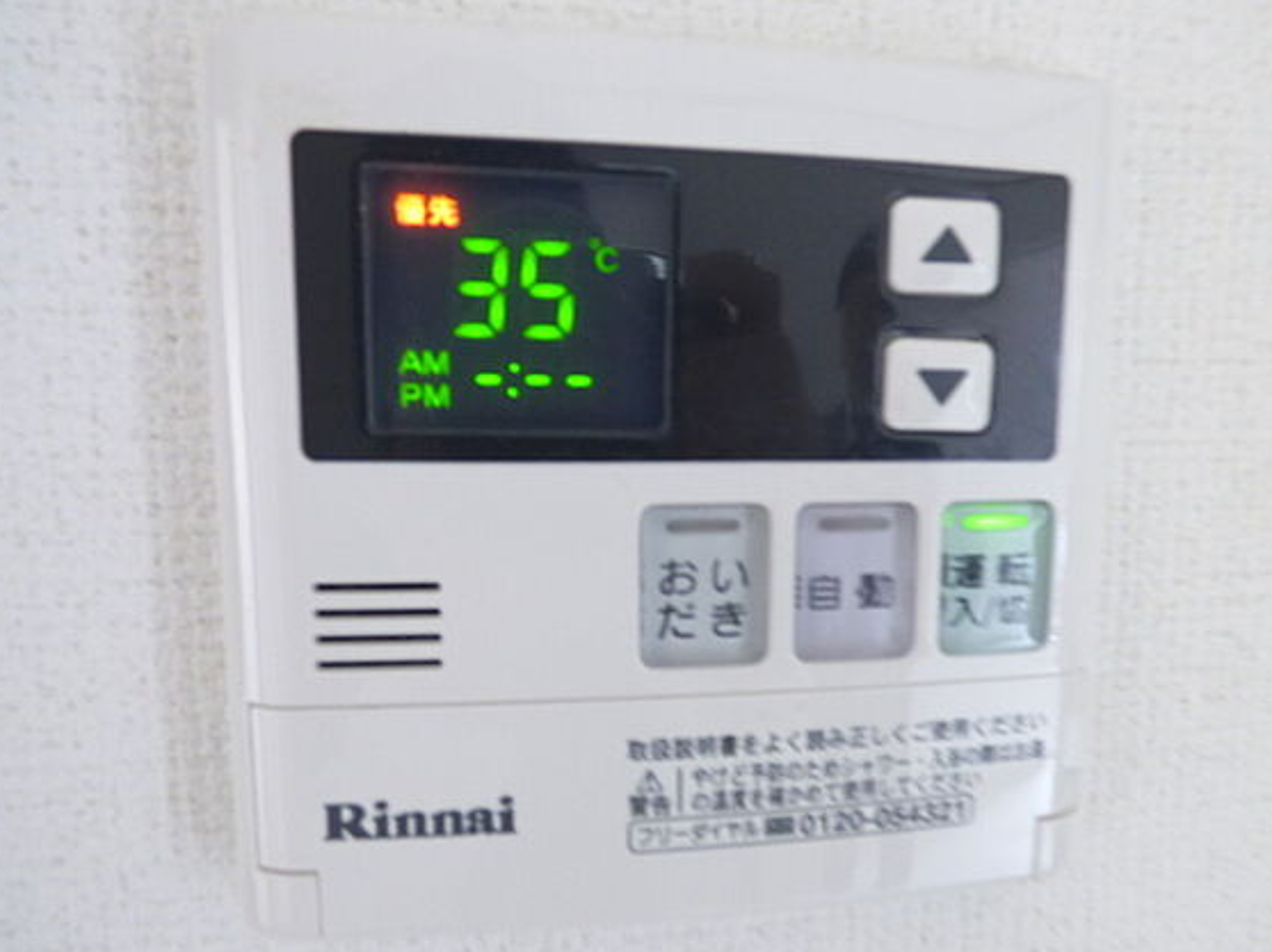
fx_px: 845
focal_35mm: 23
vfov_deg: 58.7
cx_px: 662
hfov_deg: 73.9
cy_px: 521
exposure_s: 1/13
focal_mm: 3.58
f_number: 3.2
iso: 400
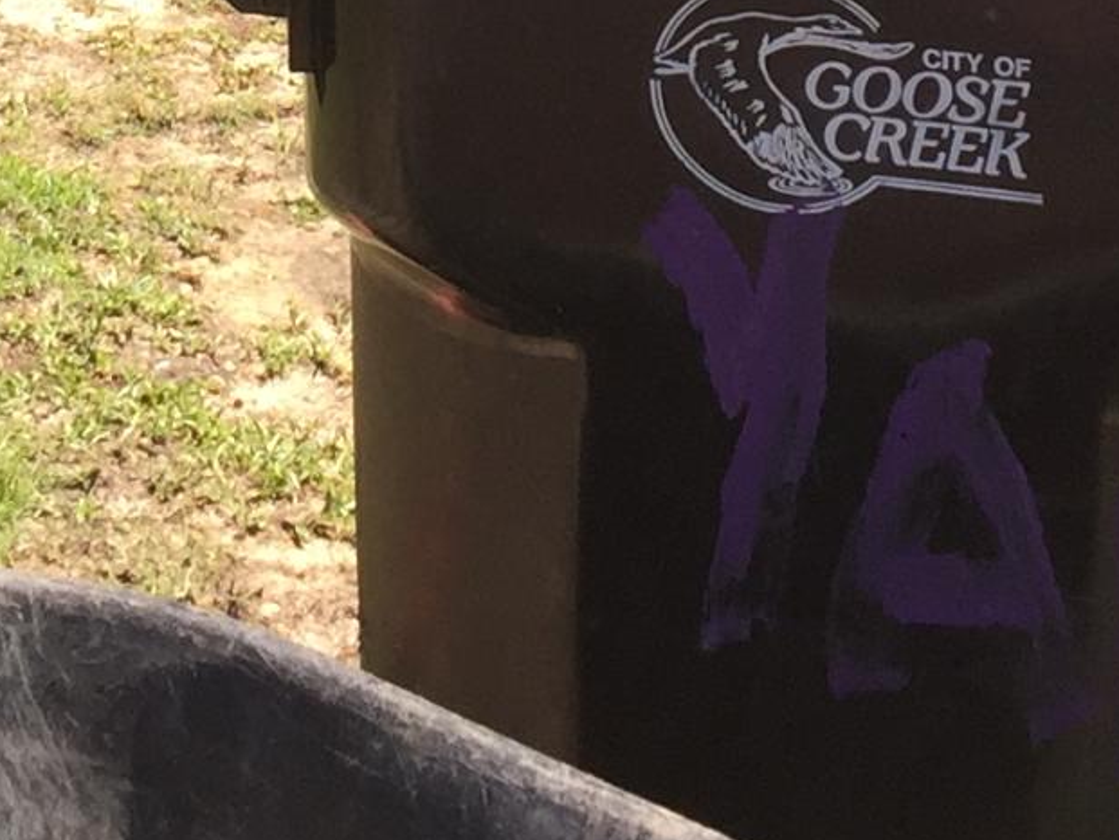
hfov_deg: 14.1
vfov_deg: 9.5
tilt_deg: -1.3
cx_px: 357
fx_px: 4527
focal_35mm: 140
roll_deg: -2.4
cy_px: -1161
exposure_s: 1/618
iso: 32
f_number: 2.2
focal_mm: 4.15
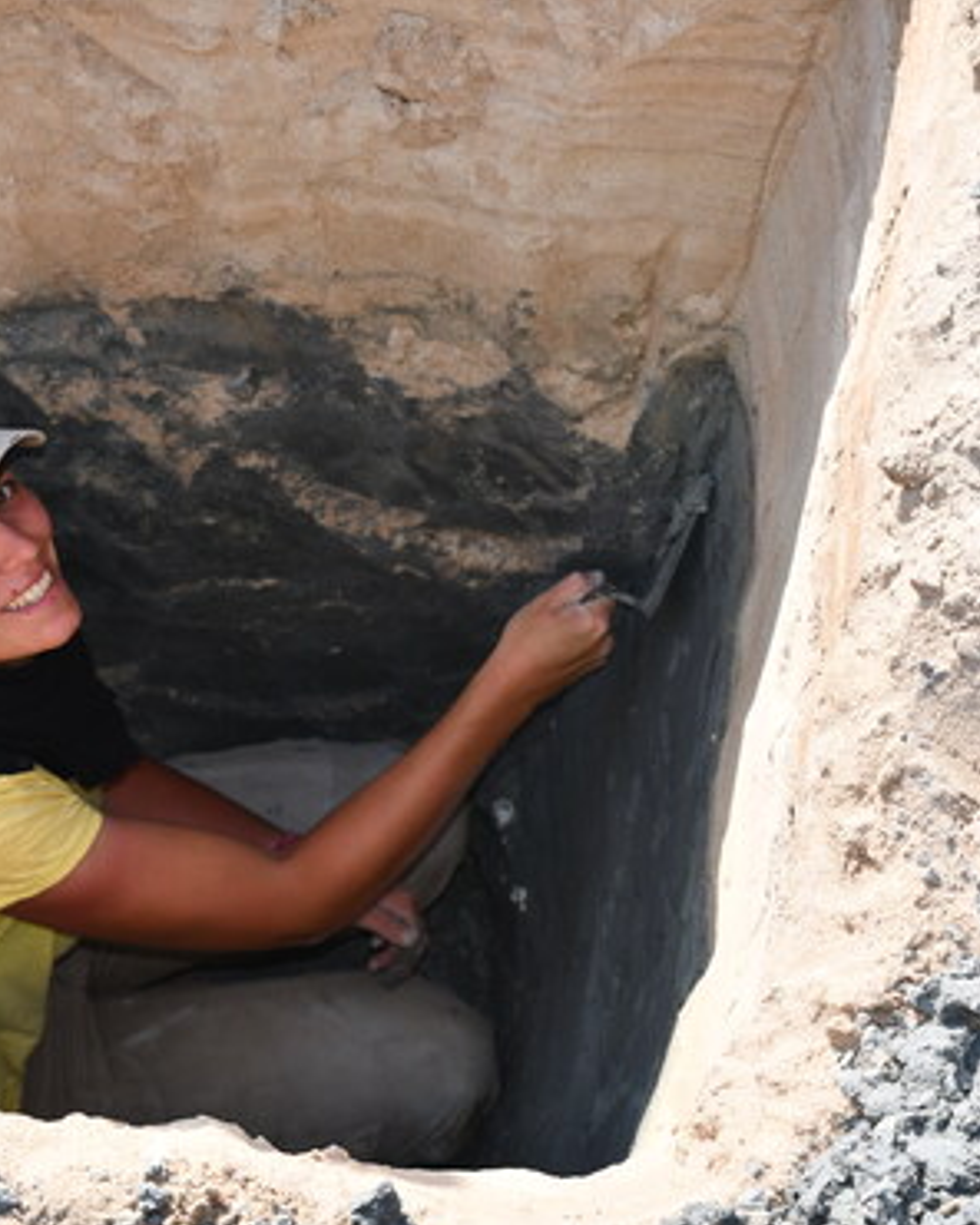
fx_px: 2937
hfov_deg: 18.9
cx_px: 324
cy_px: 614
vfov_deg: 23.6
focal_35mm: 81
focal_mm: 38
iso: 100
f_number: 6.3
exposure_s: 1/250
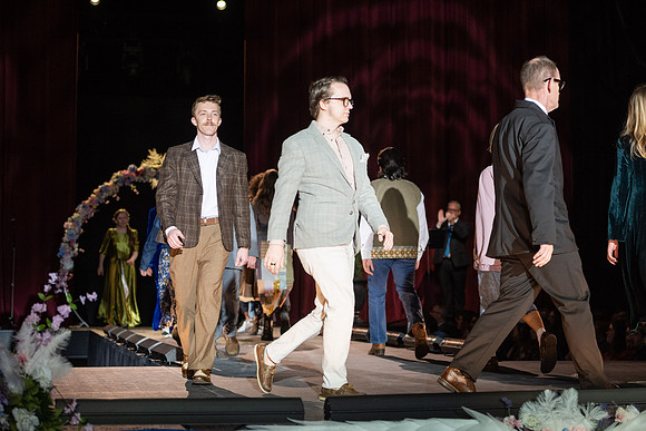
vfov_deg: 15.8
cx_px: 348
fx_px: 1555
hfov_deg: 23.5
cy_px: 204
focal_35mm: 87
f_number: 2.8
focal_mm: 70
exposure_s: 1/1000
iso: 800
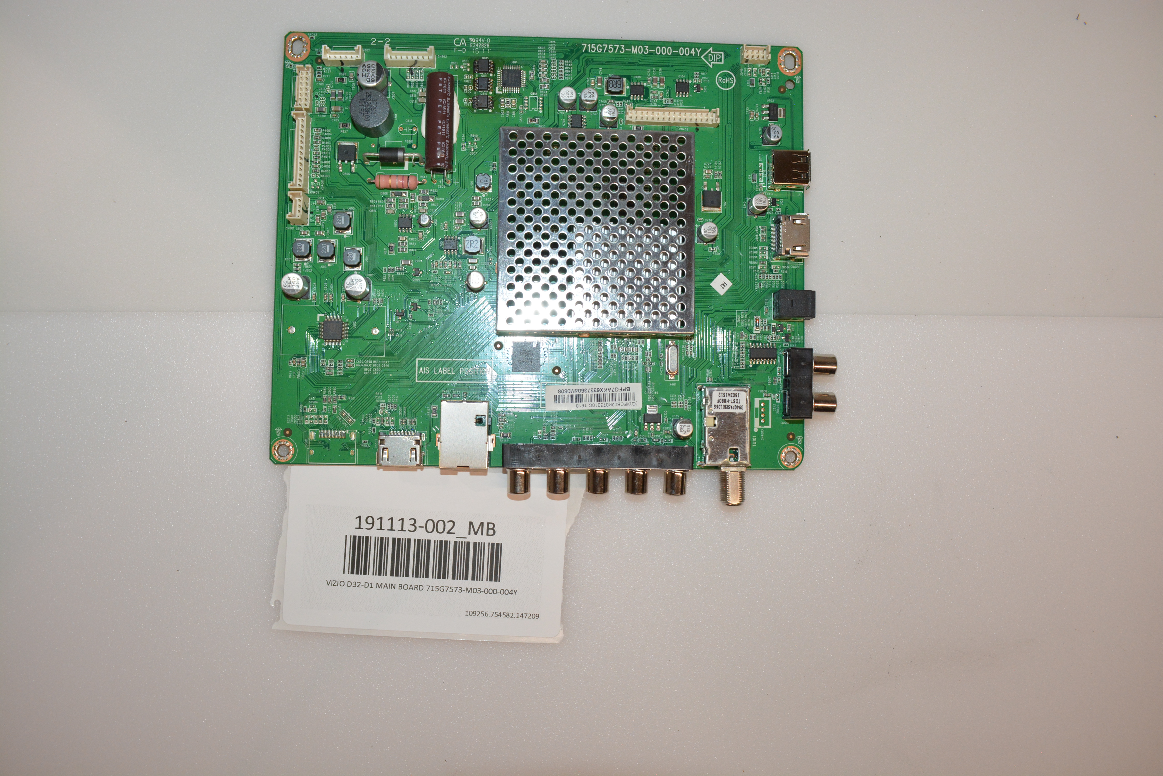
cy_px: 388
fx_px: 969
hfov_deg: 61.9
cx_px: 582
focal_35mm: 30
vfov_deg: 43.6
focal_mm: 20
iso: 1000
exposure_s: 1/200
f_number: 7.1
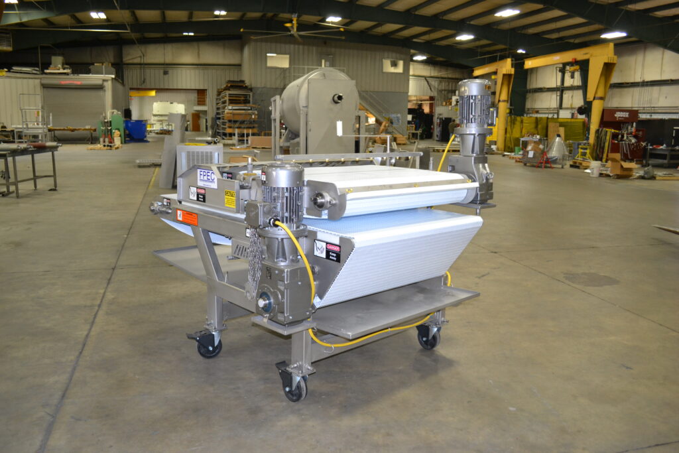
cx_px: 340
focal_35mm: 30
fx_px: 566
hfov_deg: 61.9
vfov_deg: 43.6
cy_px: 226
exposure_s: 1/60
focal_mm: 20
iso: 800
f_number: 3.8
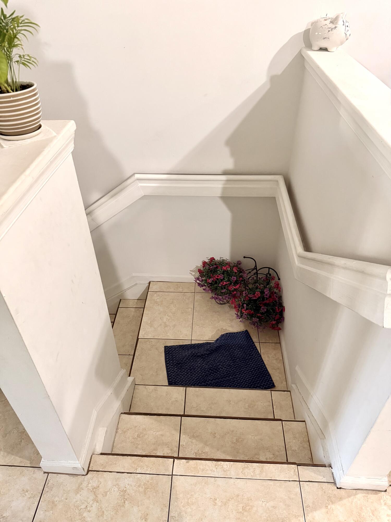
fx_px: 361
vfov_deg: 71.6
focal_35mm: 24
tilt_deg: -38.9
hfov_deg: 56.8
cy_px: 261
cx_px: 196
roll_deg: +1.1
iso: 640
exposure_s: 1/60
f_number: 1.78
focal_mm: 6.76
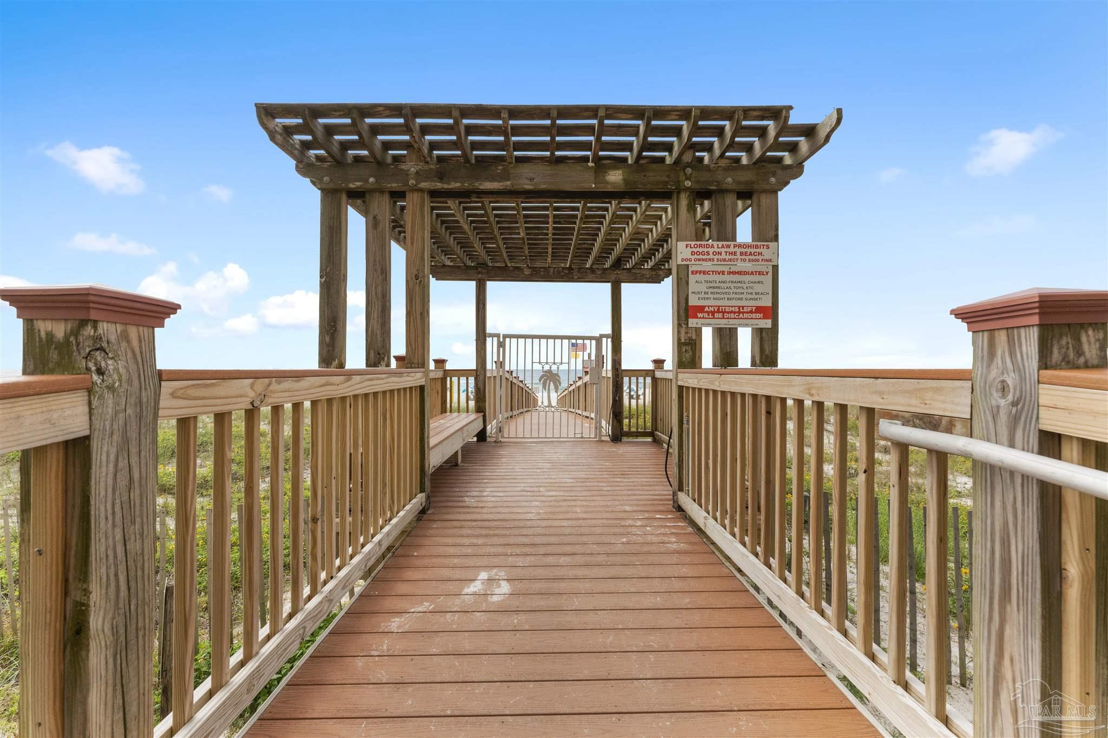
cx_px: 554
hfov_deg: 104.3
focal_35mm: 14
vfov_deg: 81.2
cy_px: 369
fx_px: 431
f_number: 8
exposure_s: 1/2000
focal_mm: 14
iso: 800
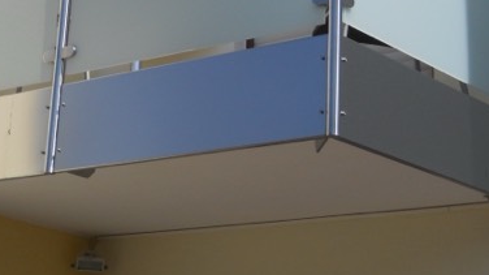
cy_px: 8
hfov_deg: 22.2
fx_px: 1244
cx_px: 182
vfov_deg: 12.5
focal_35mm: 96
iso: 80
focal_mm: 8.3
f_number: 6.8
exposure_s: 1/320
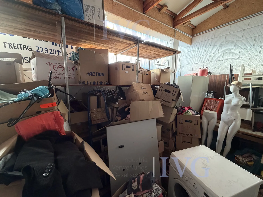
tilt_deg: -7.4
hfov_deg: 102.1
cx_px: 132
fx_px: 106
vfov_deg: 85.7
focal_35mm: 14
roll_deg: -0.1
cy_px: 98
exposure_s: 1/93
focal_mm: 2.22
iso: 320
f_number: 2.2
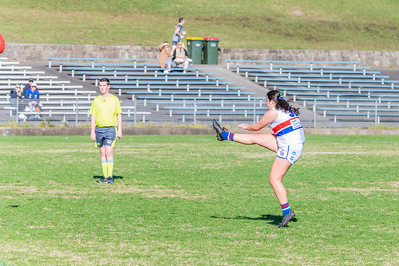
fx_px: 3409
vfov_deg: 4.5
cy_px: 149
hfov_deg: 6.7
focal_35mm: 307
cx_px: 254
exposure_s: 1/1600
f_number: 9
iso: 800
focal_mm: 240
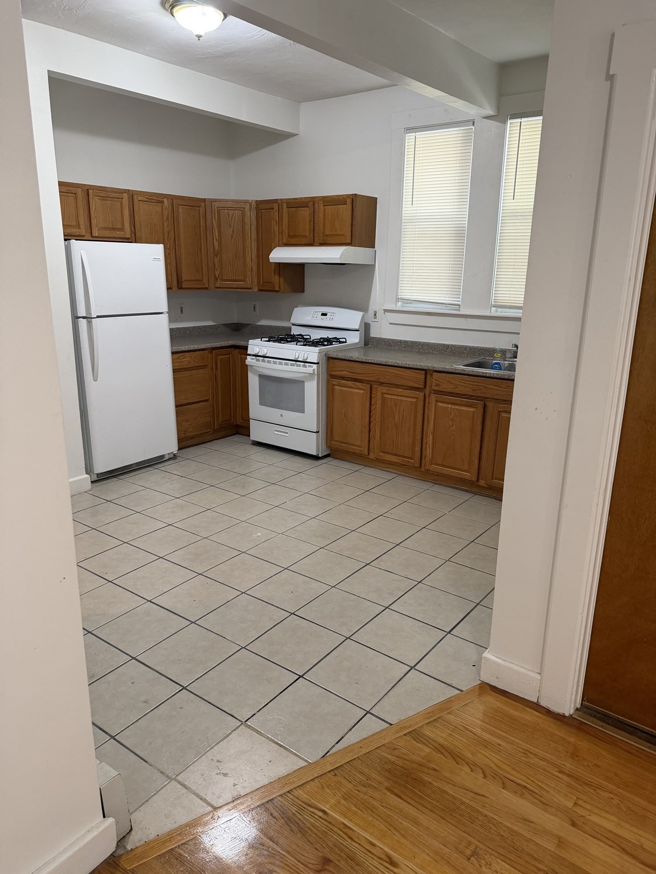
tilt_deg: -16.2
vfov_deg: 71.6
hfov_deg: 56.8
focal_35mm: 24
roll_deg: -1.1
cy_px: 437
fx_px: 606
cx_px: 328
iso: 200
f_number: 1.78
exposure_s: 1/60
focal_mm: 6.76
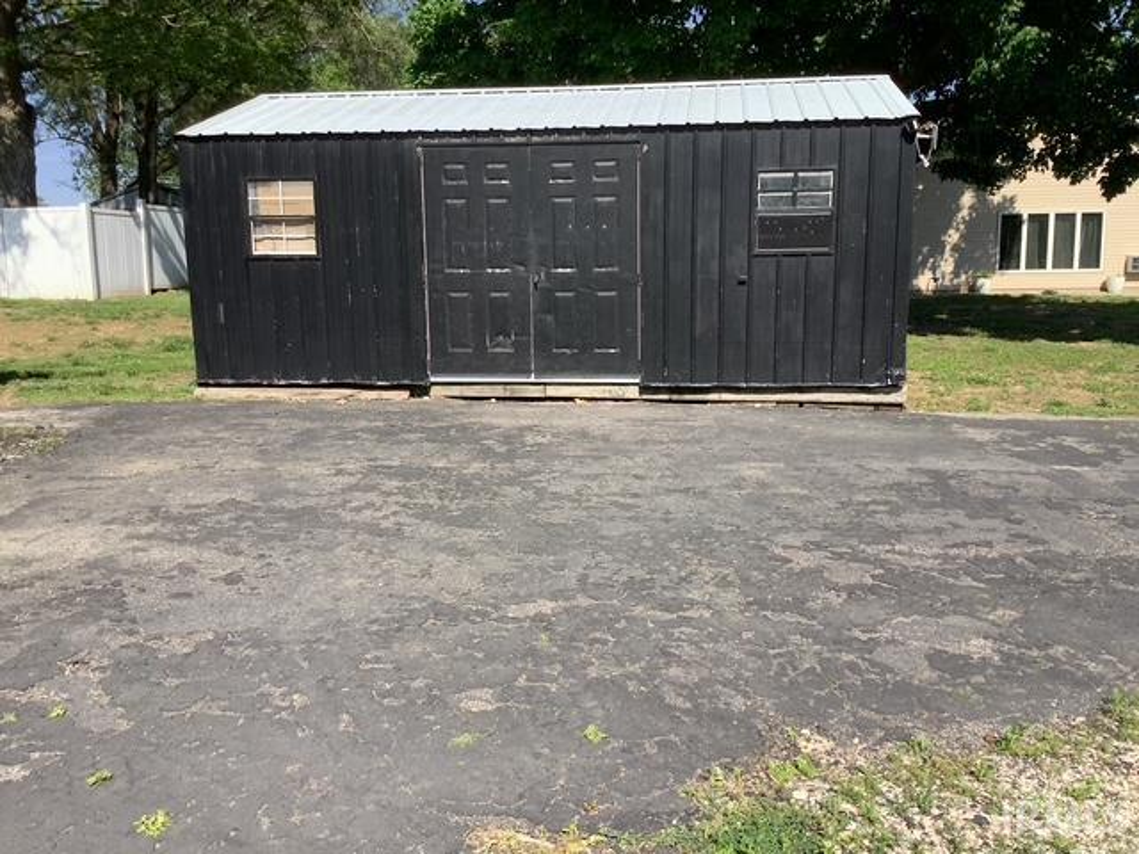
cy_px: 427
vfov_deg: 45.4
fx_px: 1020
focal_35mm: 31
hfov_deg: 58.4
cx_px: 570
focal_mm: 3.3
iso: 25
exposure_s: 1/708
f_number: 2.4
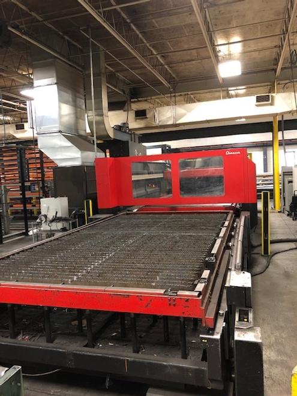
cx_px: 148
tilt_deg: -2.1
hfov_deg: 49.7
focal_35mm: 28
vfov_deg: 63.4
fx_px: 320
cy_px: 198
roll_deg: +2.8
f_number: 1.8
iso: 100
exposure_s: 1/13
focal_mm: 4
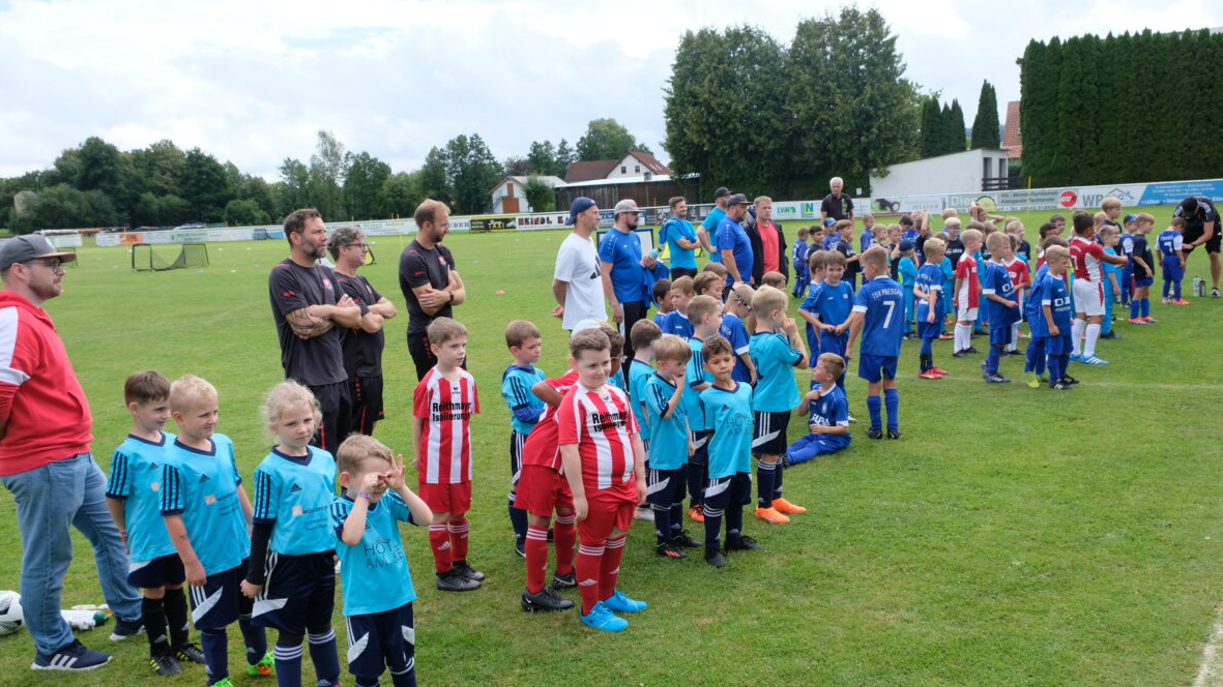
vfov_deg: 35.6
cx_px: 603
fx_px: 1070
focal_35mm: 33
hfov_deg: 59.5
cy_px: 351
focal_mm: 20.5
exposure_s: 1/350
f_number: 8
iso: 400
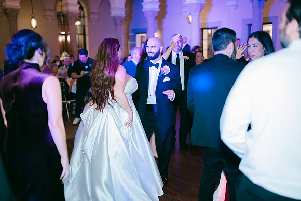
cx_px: 150
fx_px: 293
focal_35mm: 35
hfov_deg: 54.4
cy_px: 100
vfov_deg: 37.9
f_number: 1.2
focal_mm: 35
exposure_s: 1/125
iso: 1250
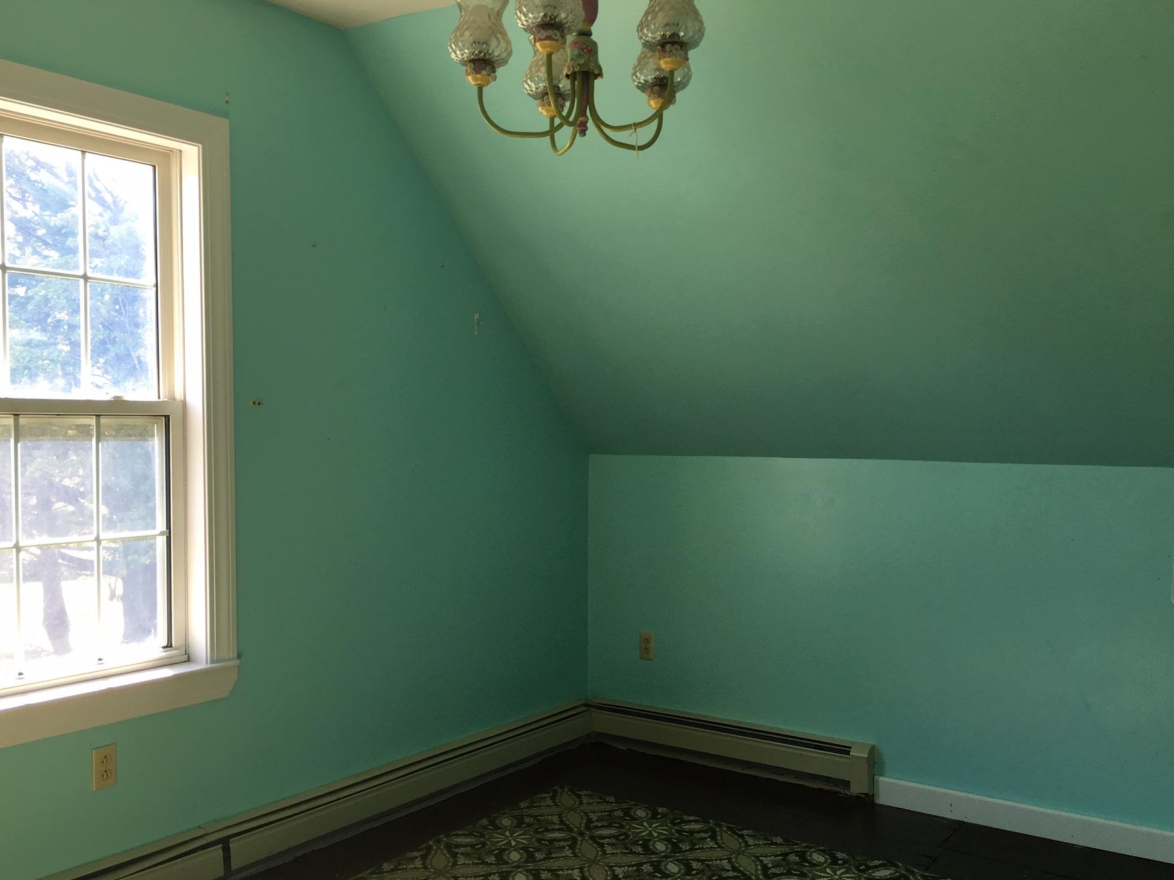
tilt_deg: -3.9
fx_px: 1119
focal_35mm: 33
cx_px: 597
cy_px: 491
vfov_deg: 42.9
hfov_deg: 55.3
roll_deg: +0.0
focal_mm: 4.15
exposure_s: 1/60
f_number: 2.2
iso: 32
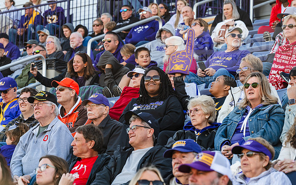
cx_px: 147
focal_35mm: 149
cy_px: 89
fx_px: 1203
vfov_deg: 8.8
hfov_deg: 14.0
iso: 640
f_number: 7.1
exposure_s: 1/320
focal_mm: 145
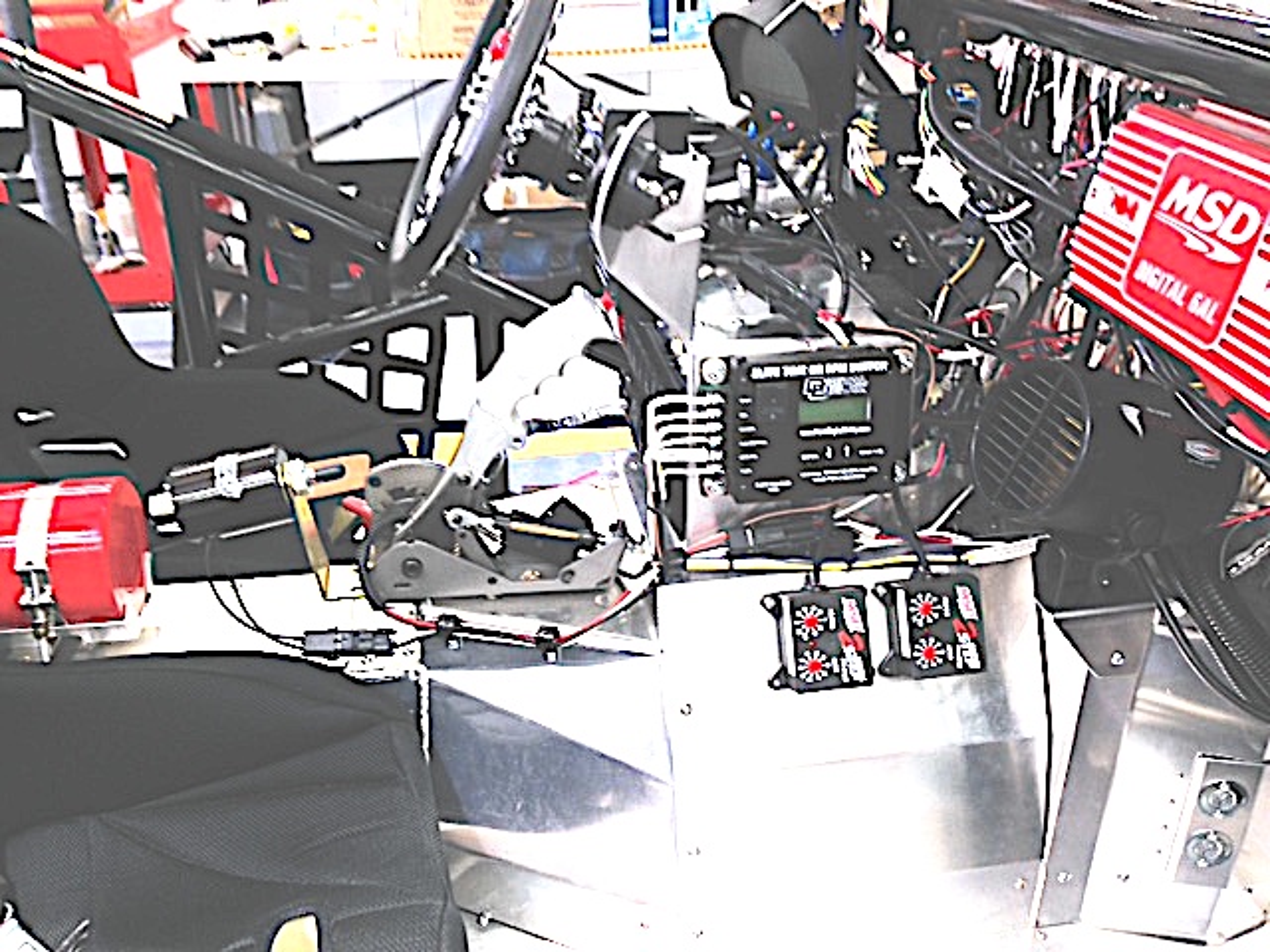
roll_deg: +3.0
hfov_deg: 55.4
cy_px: 476
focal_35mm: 33
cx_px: 635
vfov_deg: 42.9
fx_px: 1211
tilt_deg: -26.2
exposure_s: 1/51
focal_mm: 4.12
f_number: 2.4
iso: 50
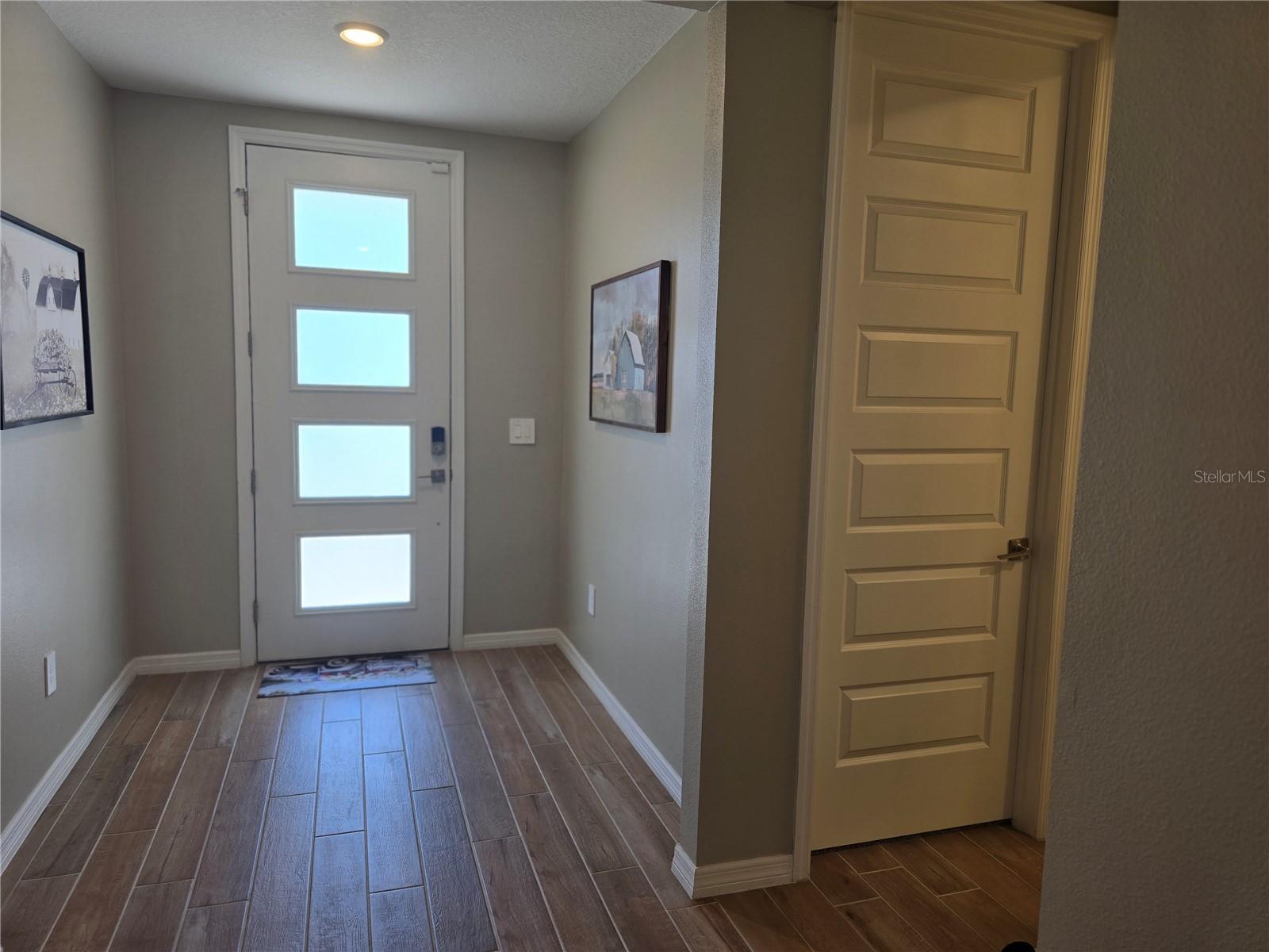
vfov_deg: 58.9
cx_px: 634
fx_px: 843
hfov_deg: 73.9
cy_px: 476
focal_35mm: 23
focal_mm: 6.3
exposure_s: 1/120
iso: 50
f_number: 1.7
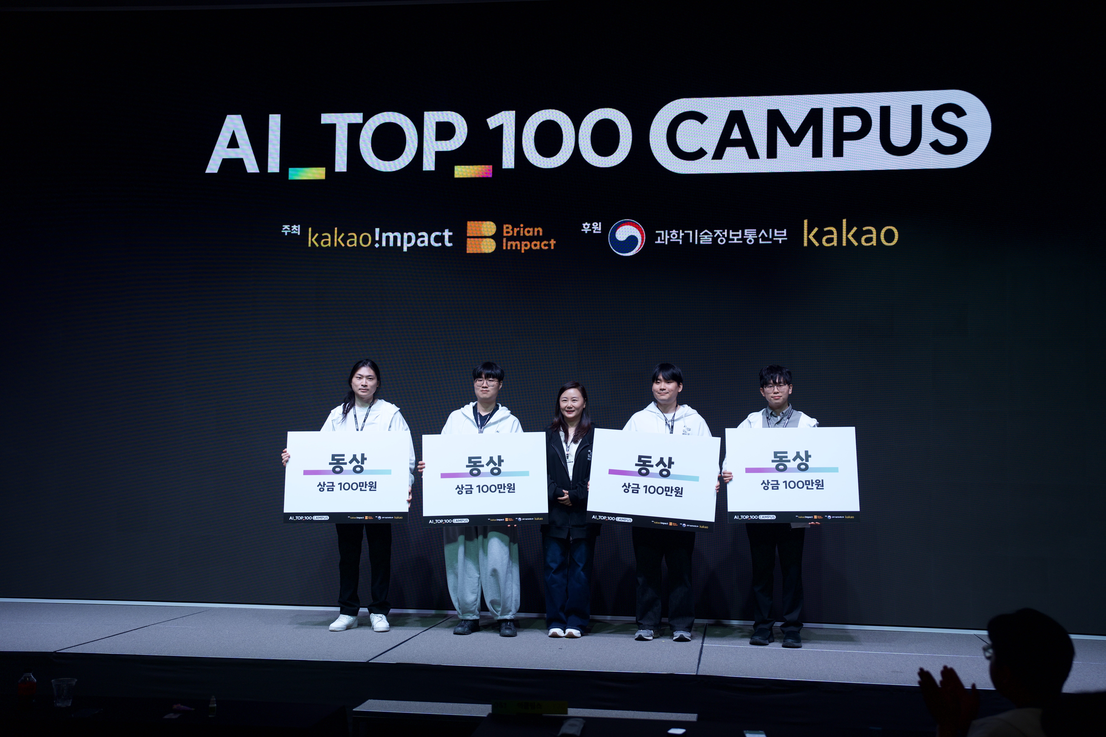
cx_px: 553
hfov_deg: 46.4
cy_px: 368
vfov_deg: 31.9
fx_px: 1290
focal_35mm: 42
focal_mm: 42
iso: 320
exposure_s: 1/200
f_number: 2.8
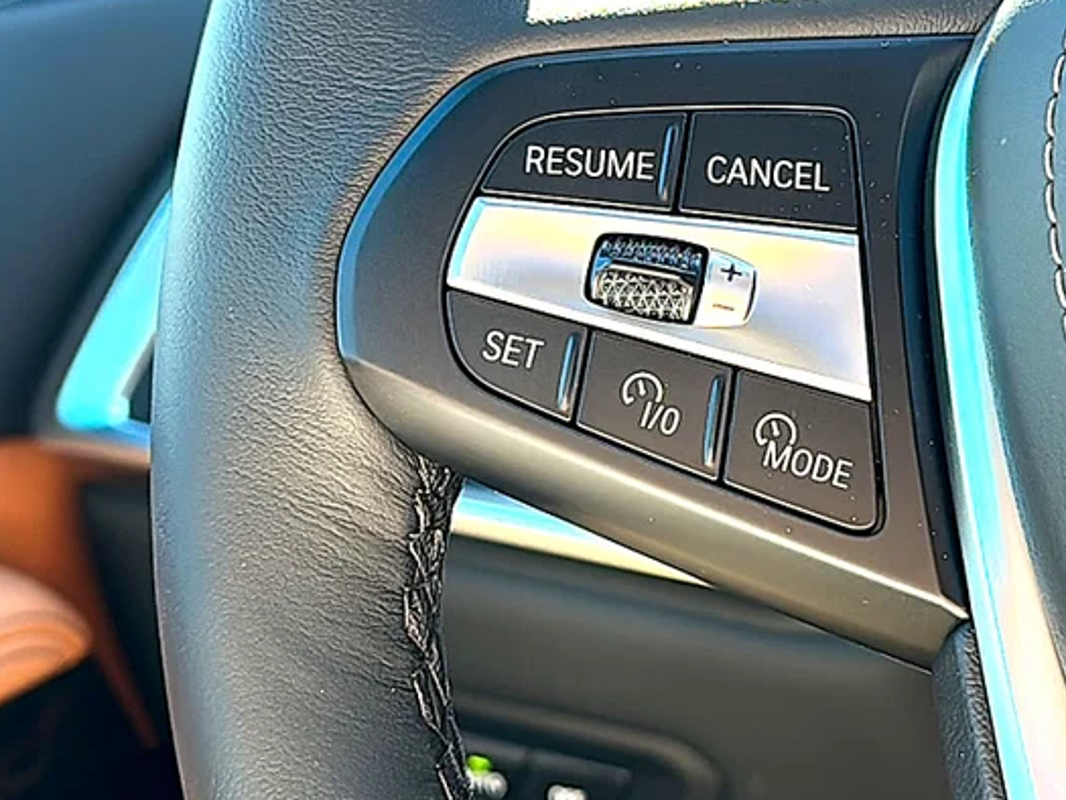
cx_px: 603
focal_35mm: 60
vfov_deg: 24.3
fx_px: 1848
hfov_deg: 32.1
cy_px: 281
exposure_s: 1/254
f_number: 1.78
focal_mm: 6.86
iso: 100
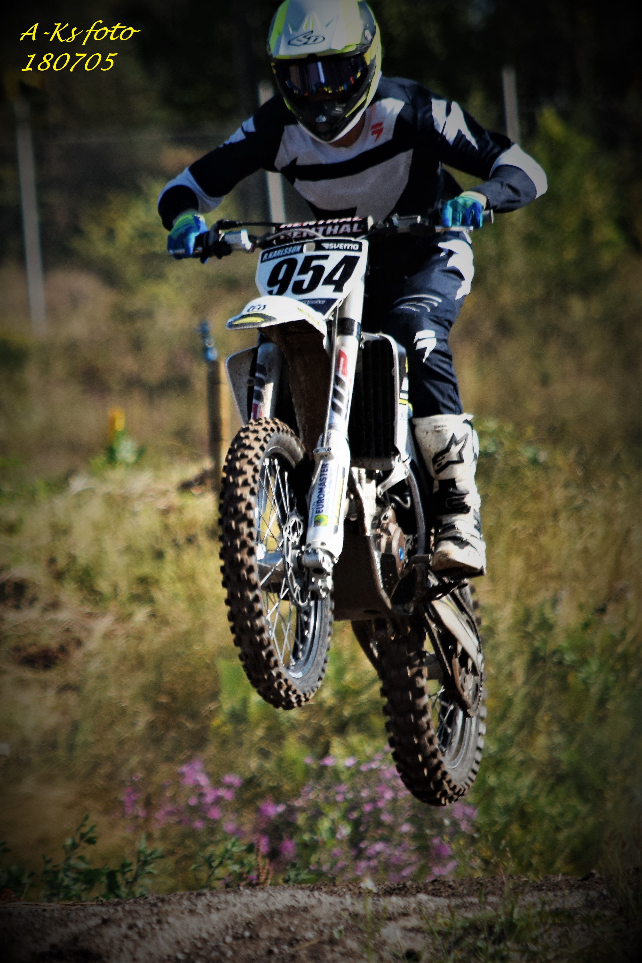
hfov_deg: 3.3
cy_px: 482
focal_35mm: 420
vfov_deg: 4.9
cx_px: 321
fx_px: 11231
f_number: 6.3
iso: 400
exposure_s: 1/1600
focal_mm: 280
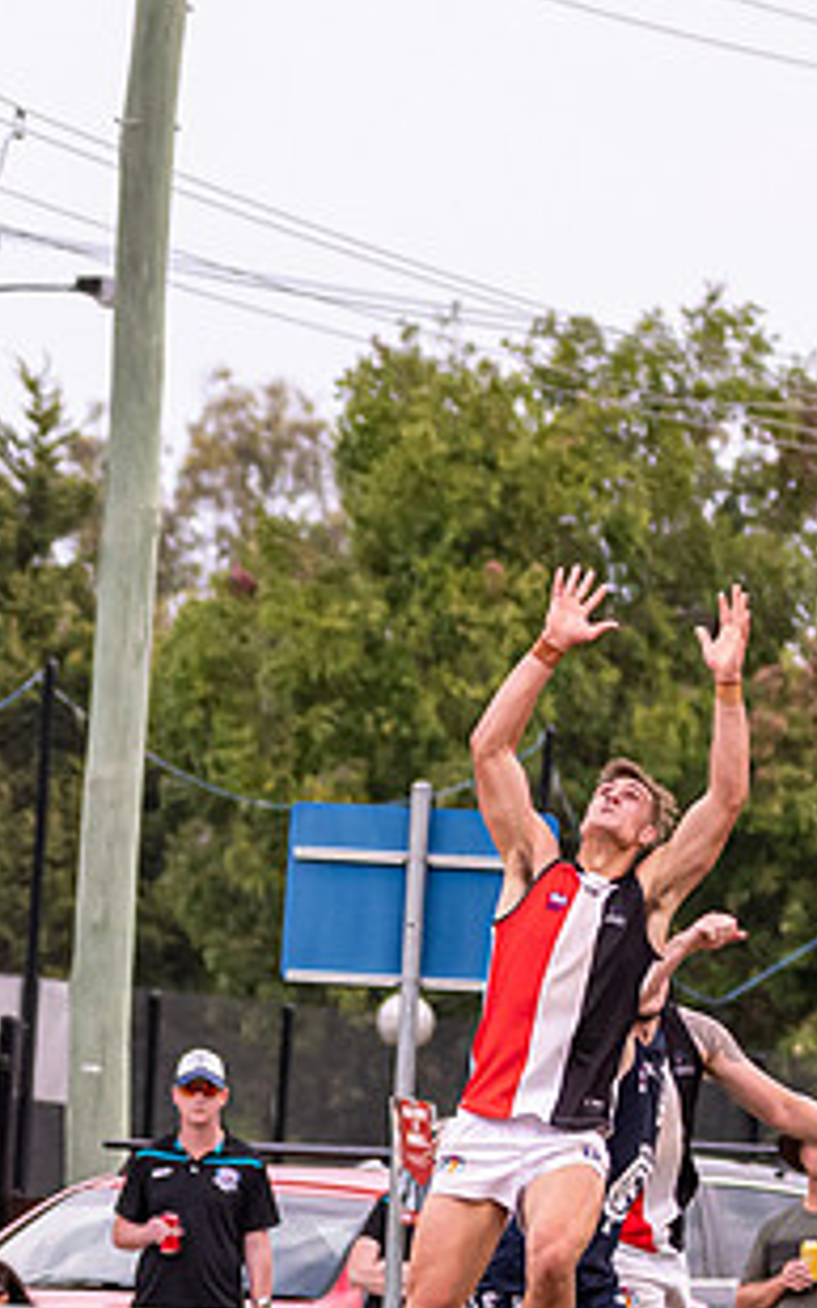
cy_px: 1672
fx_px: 24807
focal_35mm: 696
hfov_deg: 1.9
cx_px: 445
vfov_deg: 3.0
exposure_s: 1/1600
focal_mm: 150
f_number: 6.3
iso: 1250
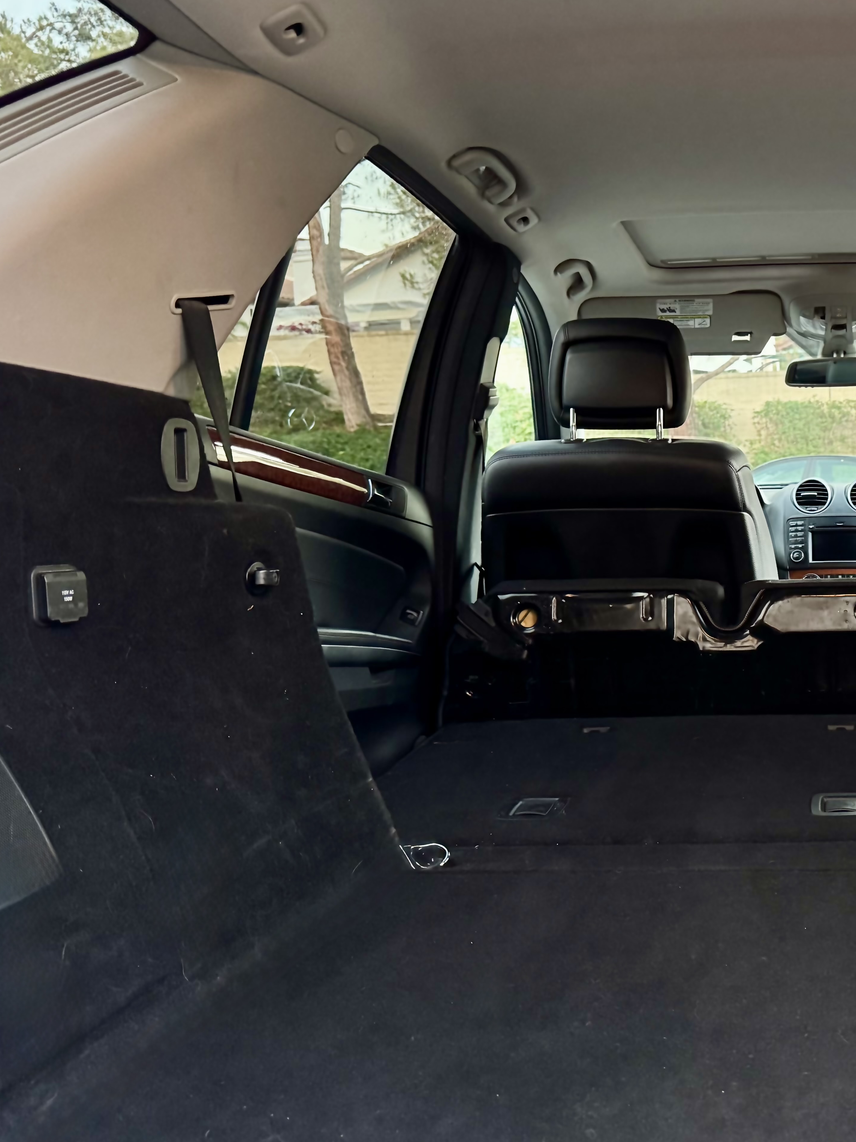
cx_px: 811
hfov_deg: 36.5
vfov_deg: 51.4
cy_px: 559
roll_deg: +3.4
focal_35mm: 36
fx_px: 1187
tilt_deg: -5.2
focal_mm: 6.76
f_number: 1.78
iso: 640
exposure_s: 1/60
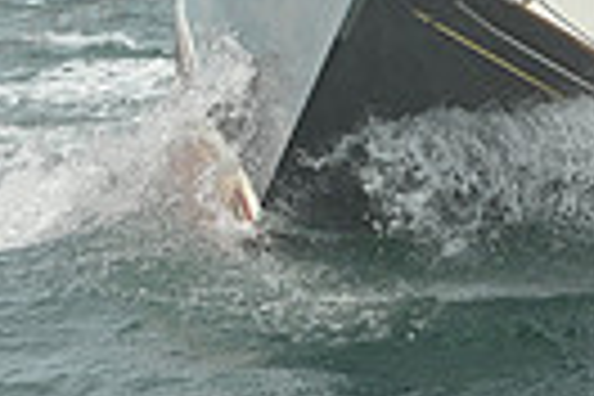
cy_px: -227
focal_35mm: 374
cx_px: 360
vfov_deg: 3.7
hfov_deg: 5.5
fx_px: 6171
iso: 320
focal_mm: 85
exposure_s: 1/1250
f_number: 10
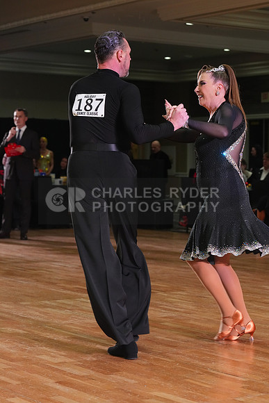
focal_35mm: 87
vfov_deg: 23.4
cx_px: 134
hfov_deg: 15.7
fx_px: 974
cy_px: 202
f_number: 5.6
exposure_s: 1/200
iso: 3200
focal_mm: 87
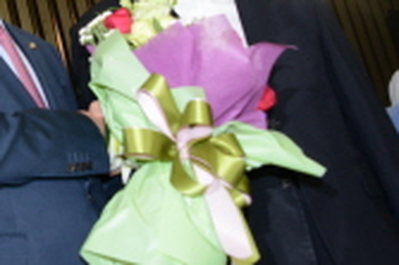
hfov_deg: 19.1
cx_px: -167
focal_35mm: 96
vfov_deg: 13.8
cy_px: -61
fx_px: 1063
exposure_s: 1/60
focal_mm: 32
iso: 640
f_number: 6.3
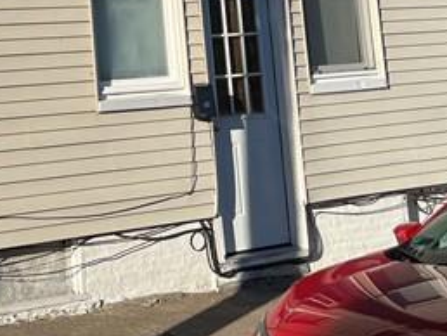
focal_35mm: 103
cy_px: -241
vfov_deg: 13.2
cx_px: -40
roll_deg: +2.1
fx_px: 1331
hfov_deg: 18.4
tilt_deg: +10.1
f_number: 1.6
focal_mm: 5.1
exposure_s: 1/4651
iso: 50
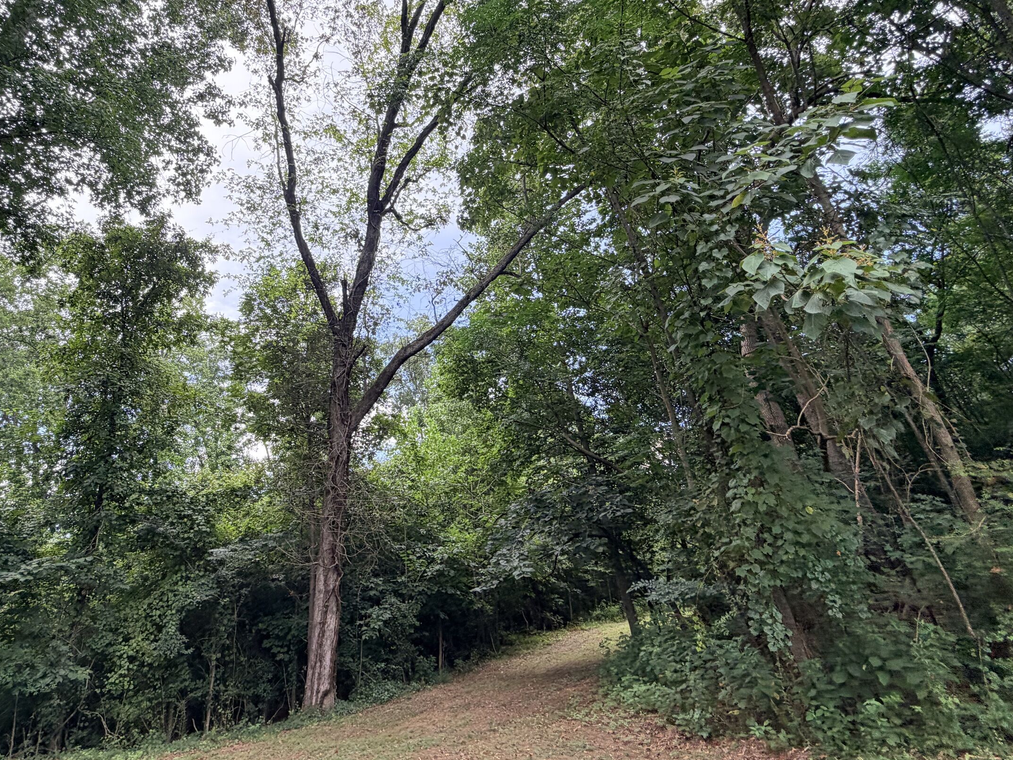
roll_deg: +6.0
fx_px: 585
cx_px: 408
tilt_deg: +34.5
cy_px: 278
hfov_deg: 80.8
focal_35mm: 20
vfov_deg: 64.9
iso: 50
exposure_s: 1/192
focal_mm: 2.22
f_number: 2.2
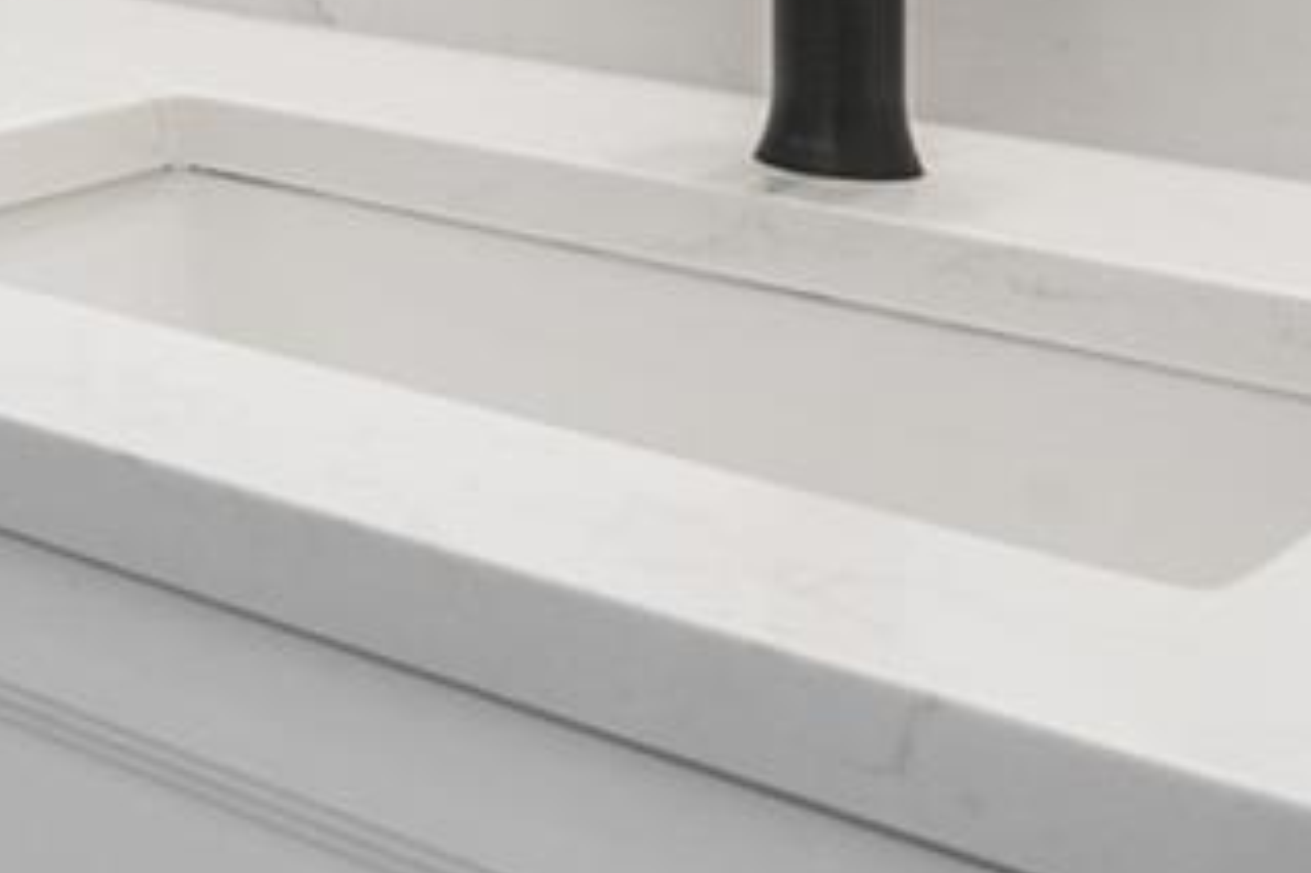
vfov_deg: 15.5
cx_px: -897
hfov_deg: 20.1
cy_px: -506
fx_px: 2912
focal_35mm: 80
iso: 400
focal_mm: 16
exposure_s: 1/50
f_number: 8
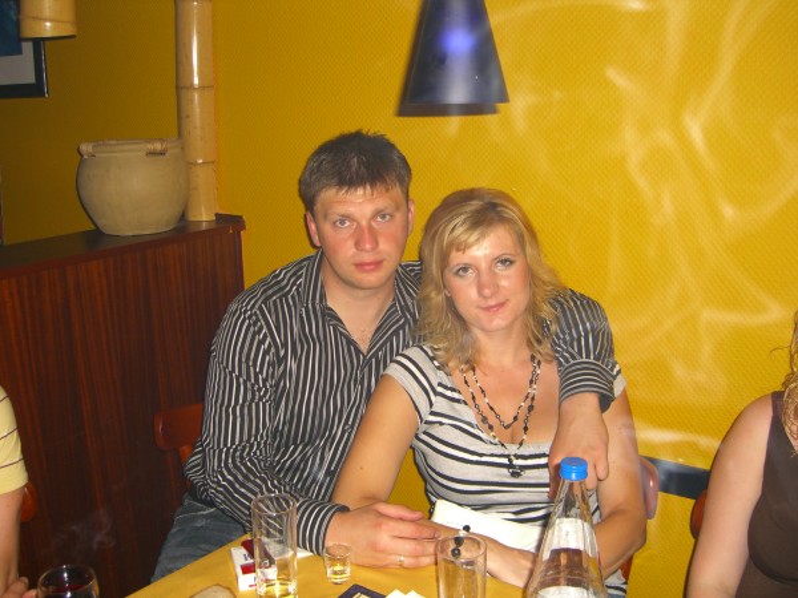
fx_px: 876
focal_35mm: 38
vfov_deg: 37.7
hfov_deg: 49.0
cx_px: 399
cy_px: 299
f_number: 2.8
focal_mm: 7.9
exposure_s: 1/60
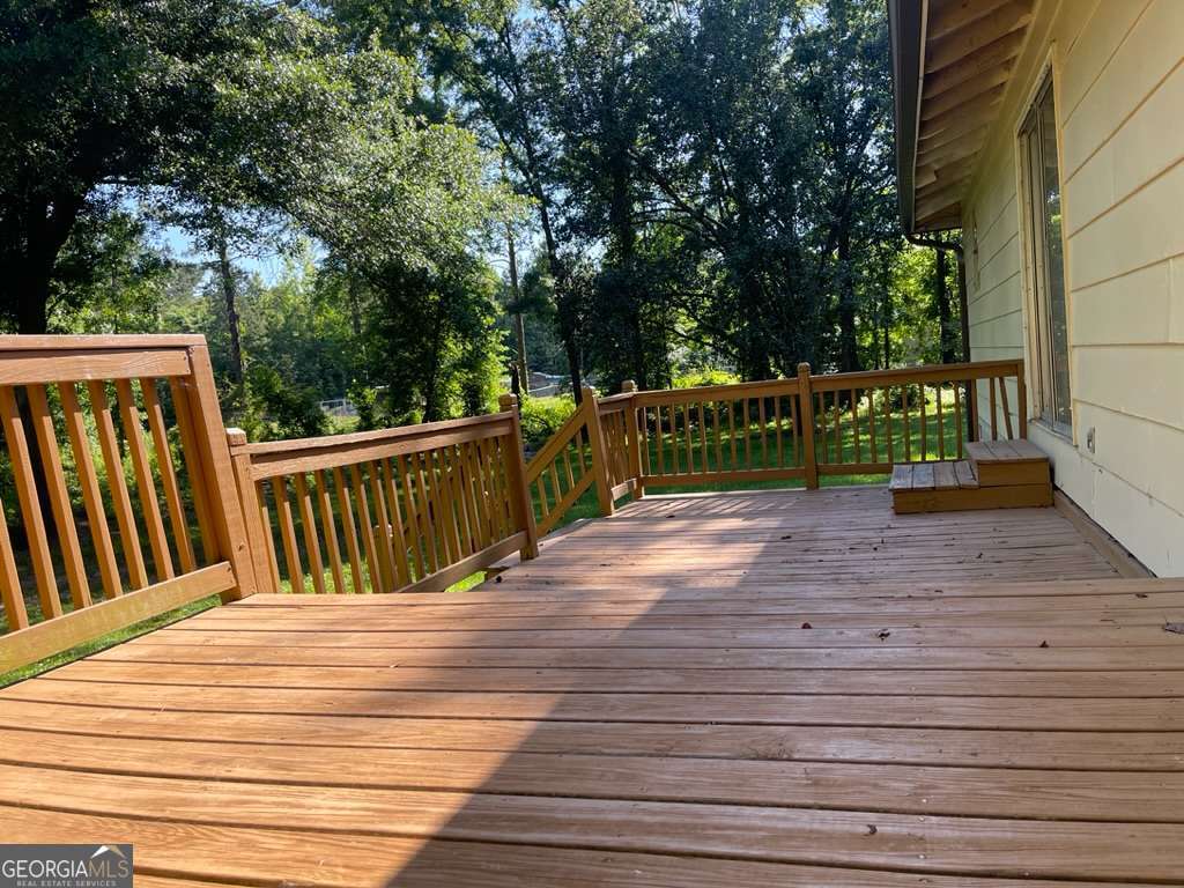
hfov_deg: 69.4
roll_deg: +5.4
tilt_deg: -5.5
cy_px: 444
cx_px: 592
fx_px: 855
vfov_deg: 54.9
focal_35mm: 25
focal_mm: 5.1
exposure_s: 1/581
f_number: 1.6
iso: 32
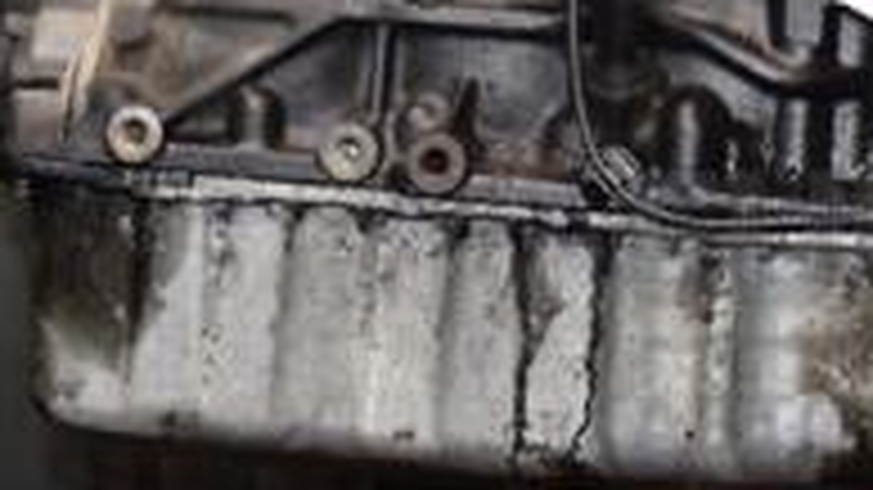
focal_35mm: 107
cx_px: 544
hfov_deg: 20.0
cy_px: -360
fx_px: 2476
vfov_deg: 10.7
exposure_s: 1/60
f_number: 5
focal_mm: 22
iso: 800
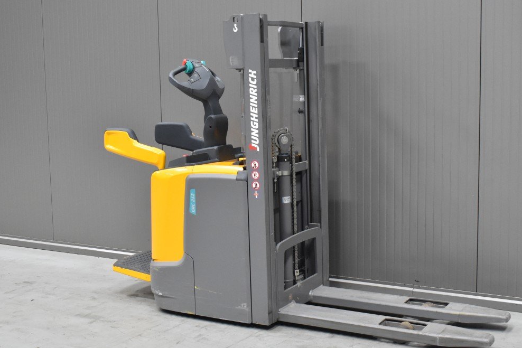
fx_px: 740
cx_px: 279
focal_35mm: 51
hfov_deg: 38.9
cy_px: 175
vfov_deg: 26.5
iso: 2000
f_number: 5.6
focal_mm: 28
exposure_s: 1/60
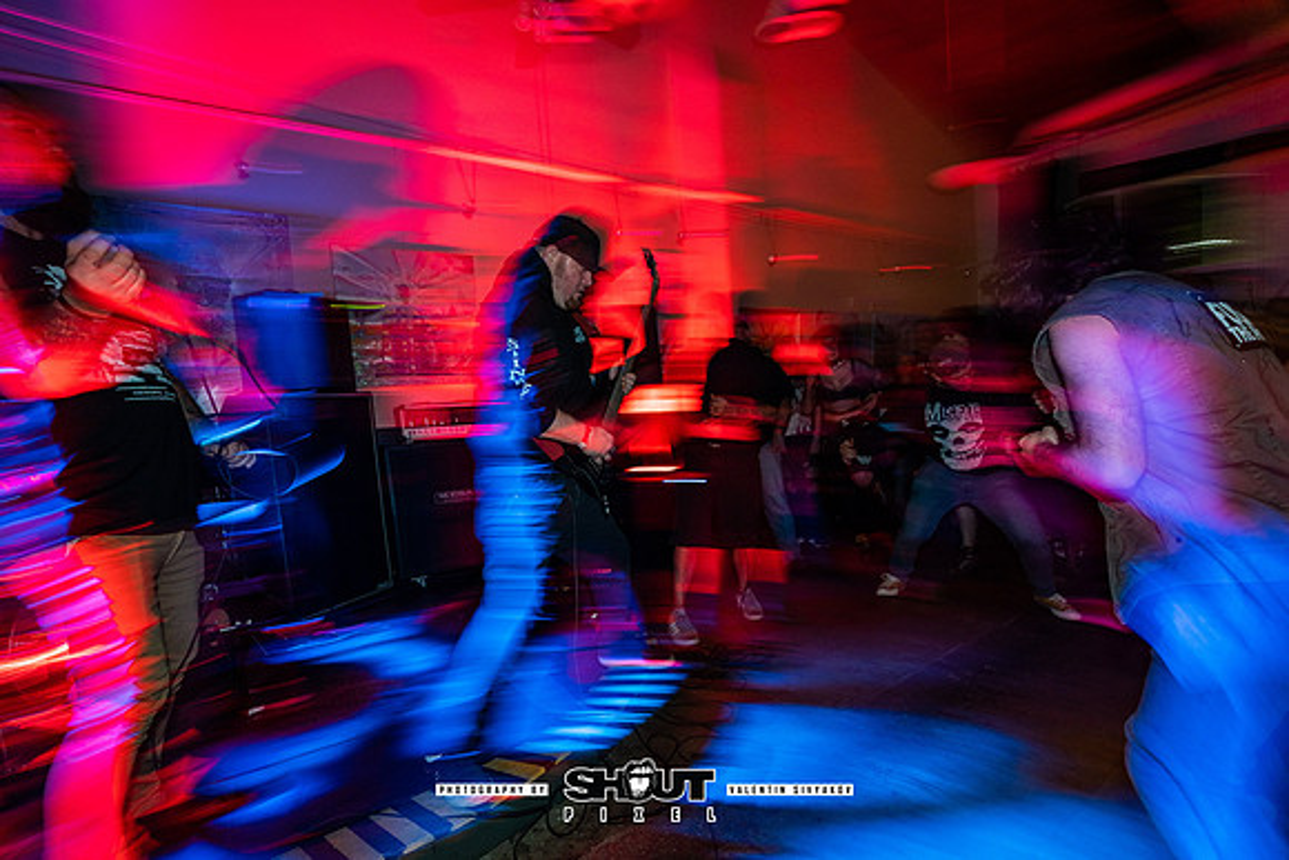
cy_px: 448
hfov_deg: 100.6
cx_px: 674
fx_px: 534
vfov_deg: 77.6
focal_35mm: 15
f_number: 2.8
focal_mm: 14
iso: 320
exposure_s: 1/10
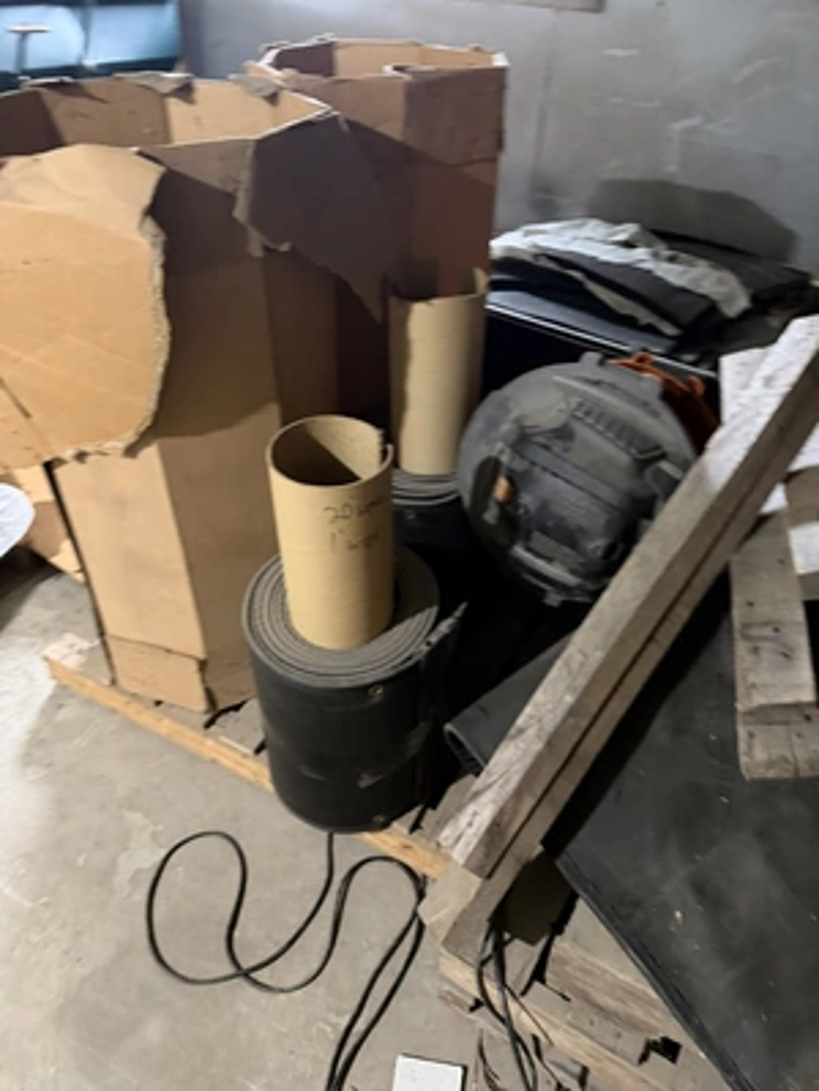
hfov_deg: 56.8
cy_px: 546
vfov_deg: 71.6
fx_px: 757
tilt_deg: -40.3
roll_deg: +2.2
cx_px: 410
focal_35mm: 24
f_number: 1.78
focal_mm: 6.76
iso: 1000
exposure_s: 1/30
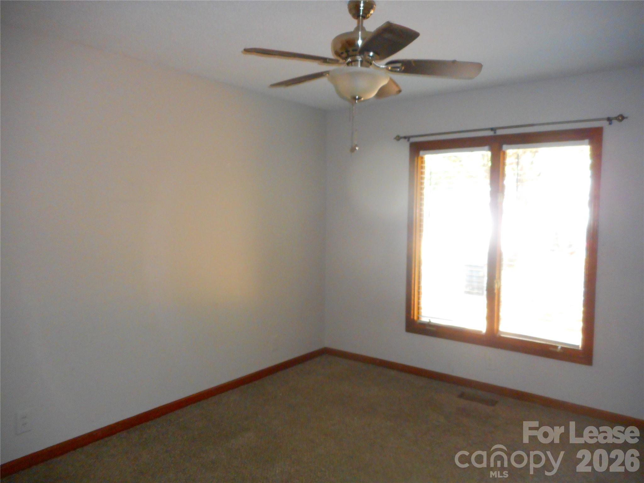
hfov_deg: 69.4
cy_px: 242
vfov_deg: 54.9
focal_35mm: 25
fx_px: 465
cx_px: 322
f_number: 3.7
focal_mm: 4.5
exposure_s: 1/25
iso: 400
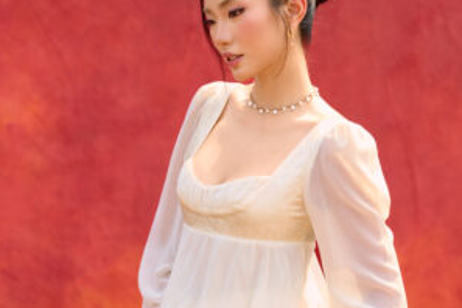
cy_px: 252
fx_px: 1360
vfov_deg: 12.9
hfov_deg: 19.3
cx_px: 230
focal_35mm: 106
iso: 40
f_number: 2.8
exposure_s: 1/160
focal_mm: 70
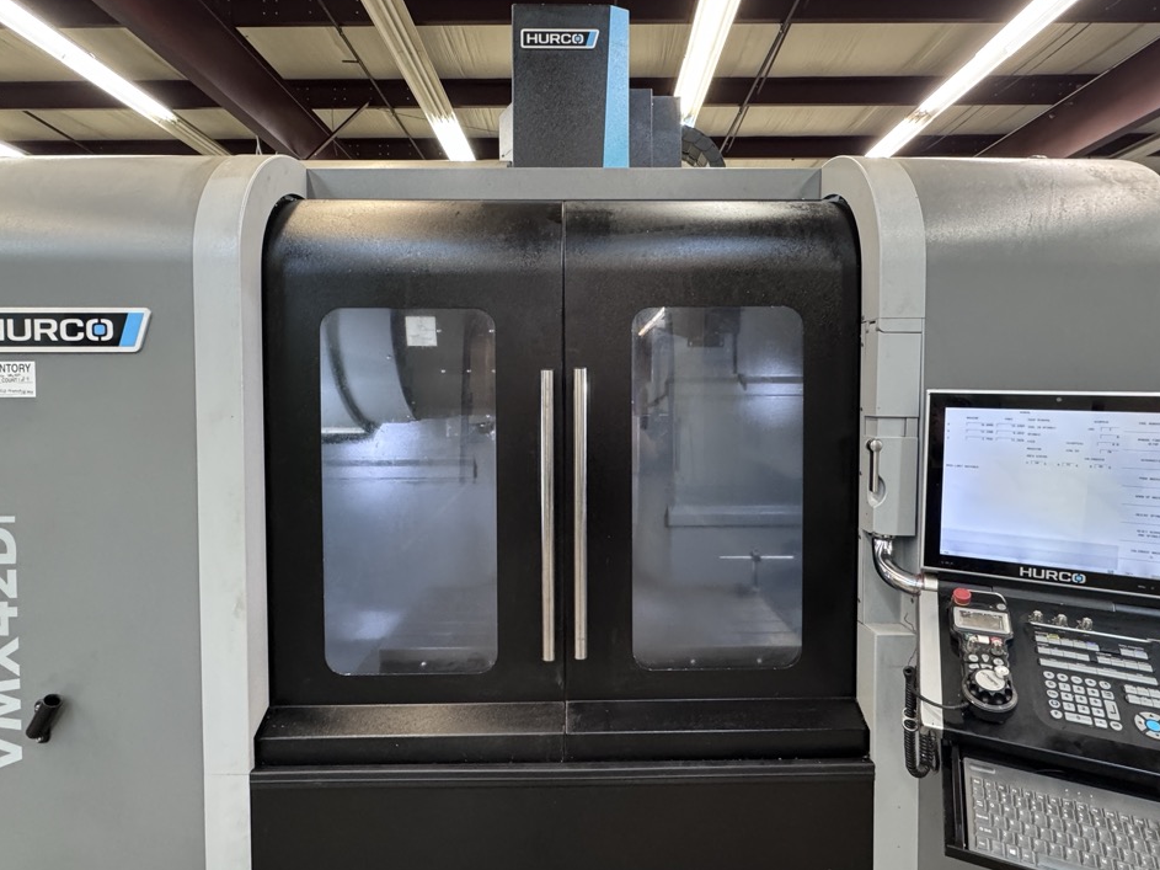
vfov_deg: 68.6
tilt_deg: -2.6
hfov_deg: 84.7
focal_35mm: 19
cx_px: 586
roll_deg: +0.5
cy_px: 415
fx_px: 637
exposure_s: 1/60
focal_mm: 2.22
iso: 320
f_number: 2.2
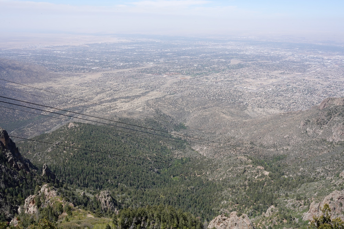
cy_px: 114
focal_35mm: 34
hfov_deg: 55.8
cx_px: 172
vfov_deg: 38.9
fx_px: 325
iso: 250
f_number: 25
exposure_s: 1/100
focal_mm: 34
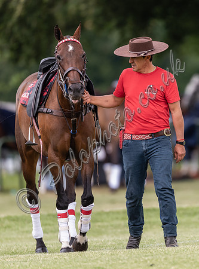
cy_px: 129
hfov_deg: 1.8
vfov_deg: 2.4
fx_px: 6428
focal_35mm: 831
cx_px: 160
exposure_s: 1/1000
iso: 400
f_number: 4
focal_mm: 500
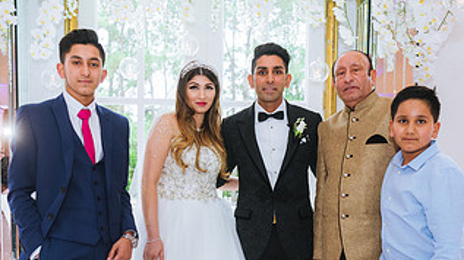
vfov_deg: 25.3
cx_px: 230
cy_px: 224
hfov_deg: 44.6
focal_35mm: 46
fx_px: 566
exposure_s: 1/200
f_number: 2.8
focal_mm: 24
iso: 800
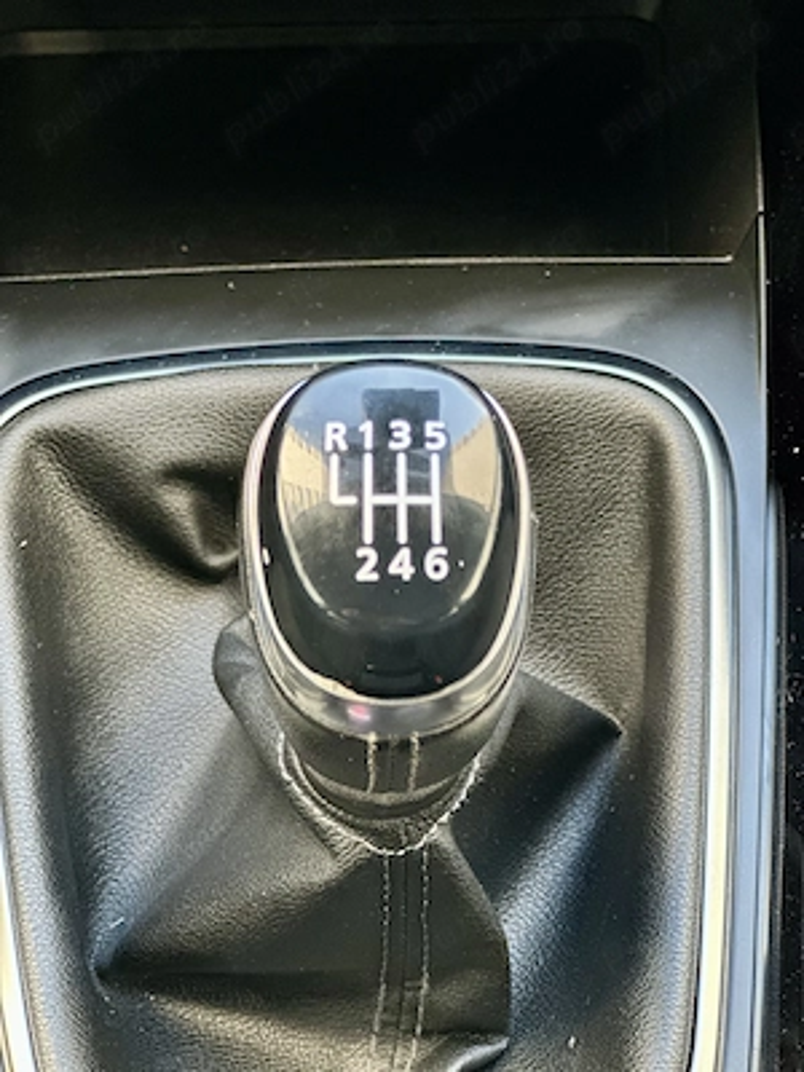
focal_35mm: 77
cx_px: 402
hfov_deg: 19.1
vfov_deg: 25.3
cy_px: 536
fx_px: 2385
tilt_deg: -57.3
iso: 250
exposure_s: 1/66
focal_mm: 9
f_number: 2.8
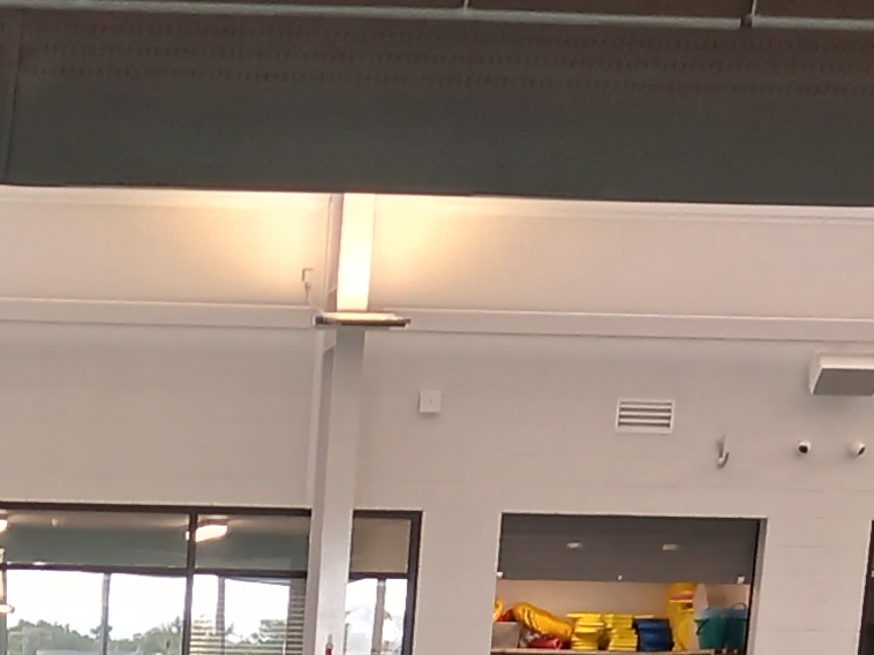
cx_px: -163
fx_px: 3332
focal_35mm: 132
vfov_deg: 9.7
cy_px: 1638
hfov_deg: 14.5
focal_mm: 4.6
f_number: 2
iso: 64
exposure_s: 1/50
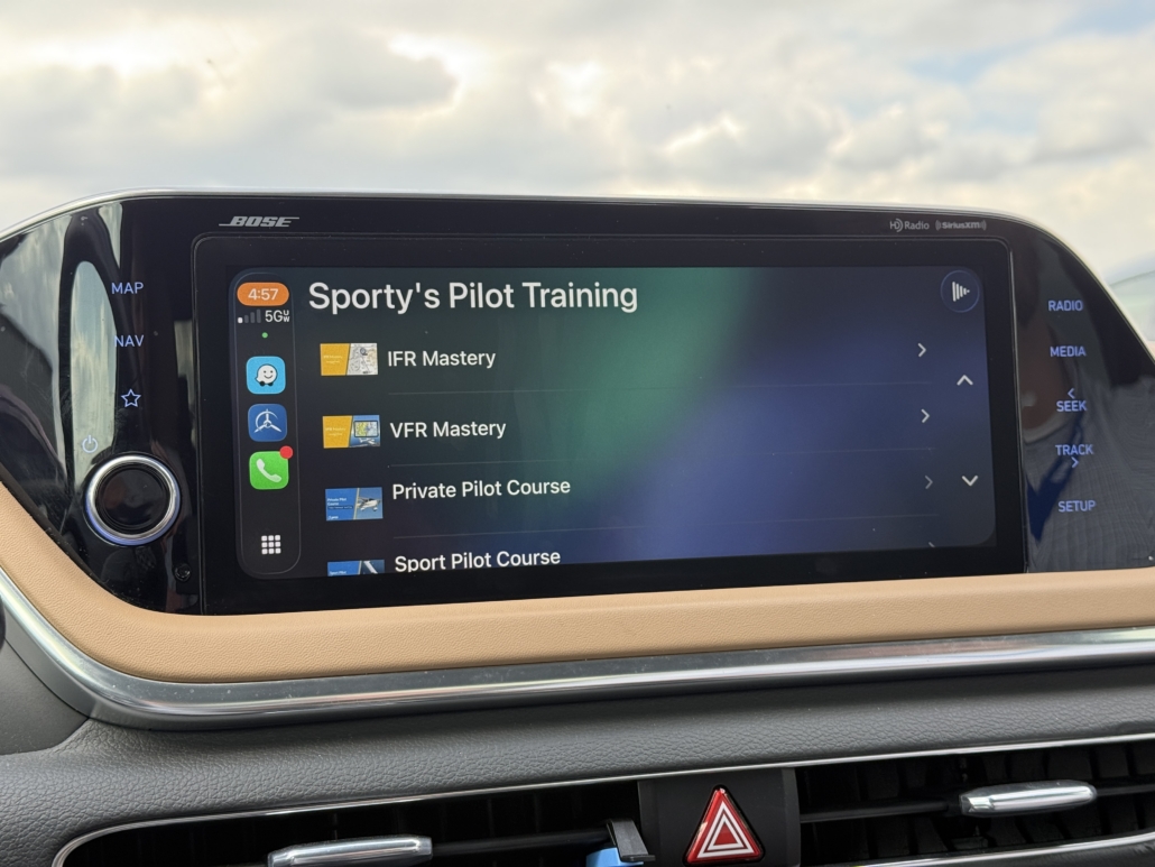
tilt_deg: +0.1
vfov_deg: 30.3
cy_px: 434
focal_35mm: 48
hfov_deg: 39.6
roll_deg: +2.2
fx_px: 1602
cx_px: 578
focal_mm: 6.76
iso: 64
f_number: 1.78
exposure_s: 1/257
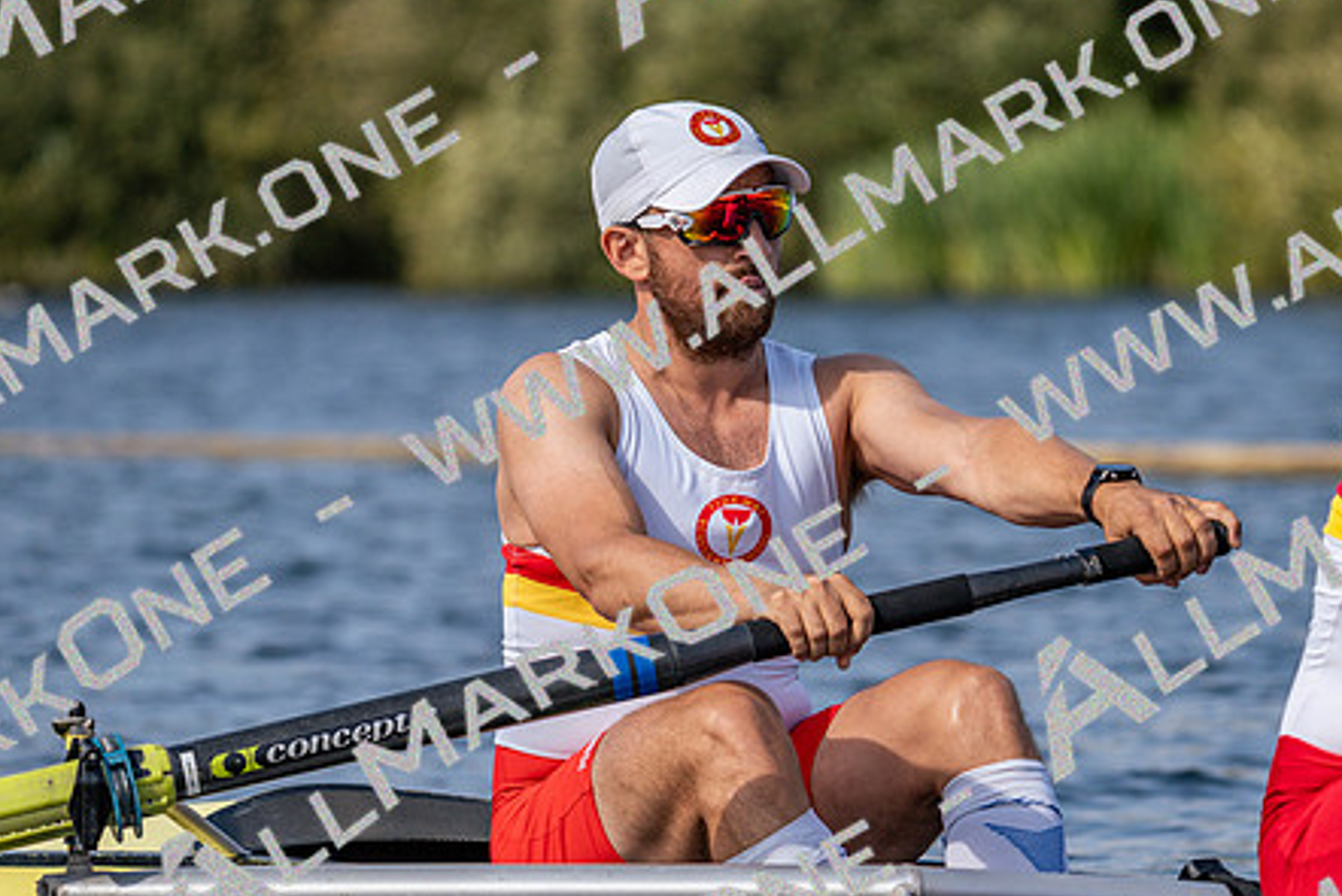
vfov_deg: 3.9
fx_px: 13200
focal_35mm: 354
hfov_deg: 5.8
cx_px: 777
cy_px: 494
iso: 200
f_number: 5.6
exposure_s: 1/1600
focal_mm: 270
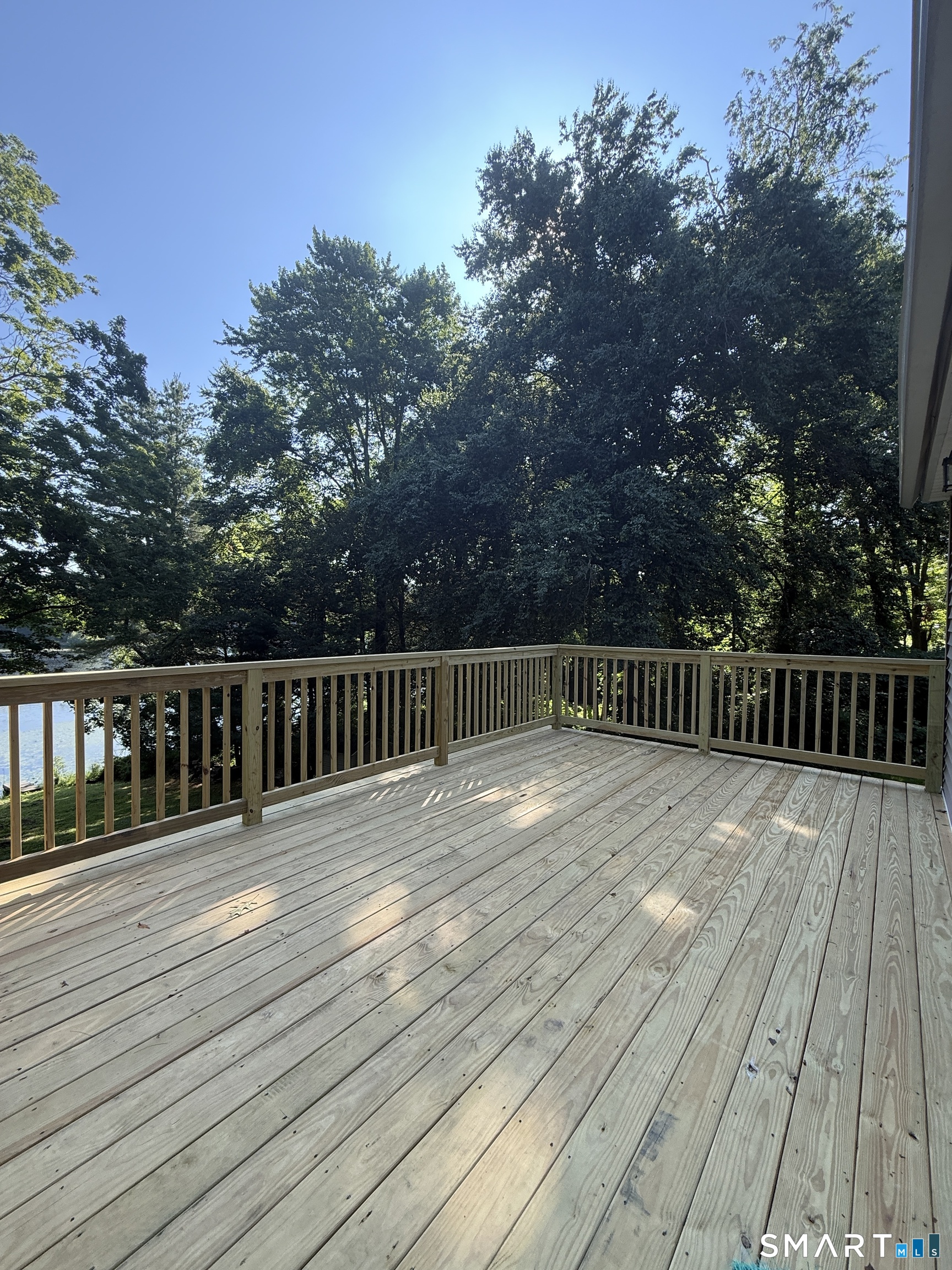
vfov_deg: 102.1
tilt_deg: -1.9
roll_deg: -1.3
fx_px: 513
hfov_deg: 85.7
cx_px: 476
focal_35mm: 14
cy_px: 635
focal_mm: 2.22
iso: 64
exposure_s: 1/235
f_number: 2.2
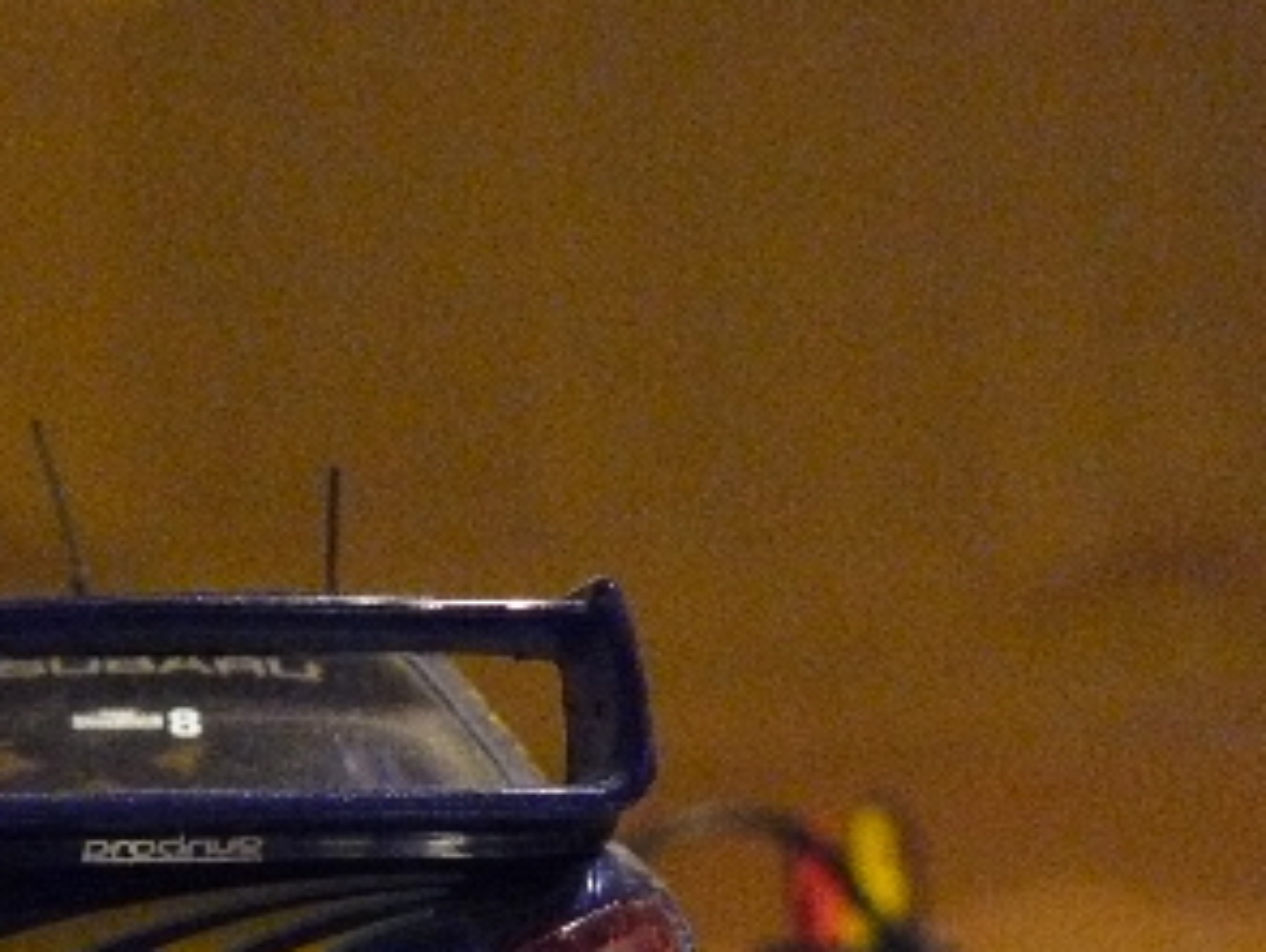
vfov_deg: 18.6
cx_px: 64
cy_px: 866
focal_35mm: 78
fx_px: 2856
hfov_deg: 24.1
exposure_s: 1/8
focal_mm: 6
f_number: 2.8
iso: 800
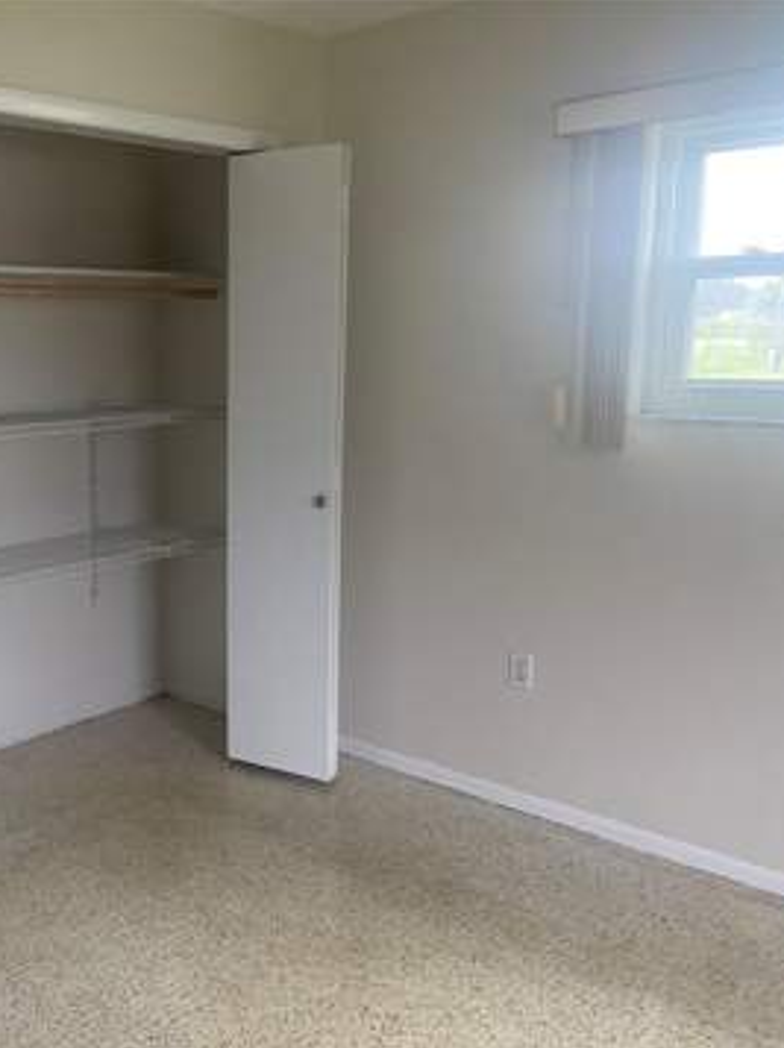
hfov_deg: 38.6
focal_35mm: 35
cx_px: 123
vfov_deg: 52.7
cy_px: 525
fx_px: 1059
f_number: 1.8
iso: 125
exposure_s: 1/98
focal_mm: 4.25
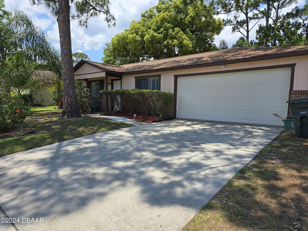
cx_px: 154
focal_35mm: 23
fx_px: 205
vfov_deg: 58.9
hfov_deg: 73.9
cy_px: 116
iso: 12
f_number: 1.7
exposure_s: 1/715
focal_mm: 6.3
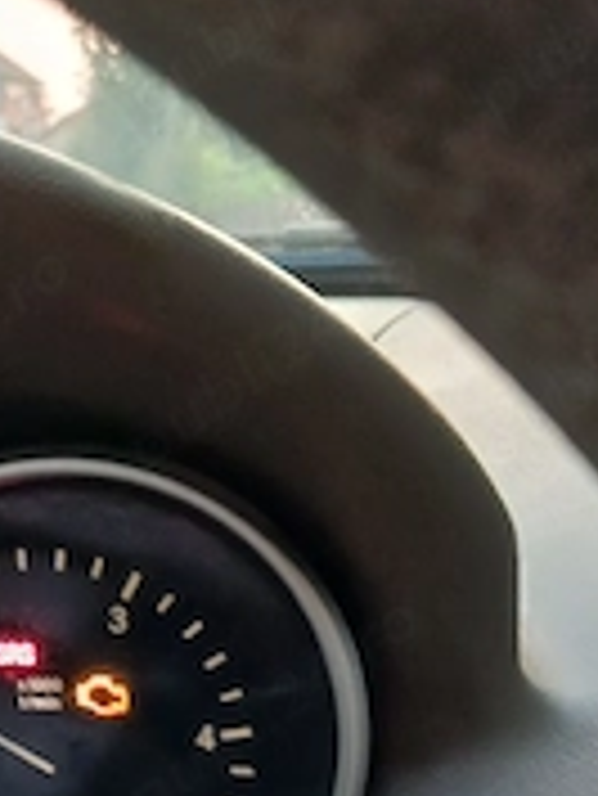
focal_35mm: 61
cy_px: 765
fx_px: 1403
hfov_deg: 23.2
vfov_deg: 29.9
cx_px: 13
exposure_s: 1/25.1
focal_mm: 3.98
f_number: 1.8
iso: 400
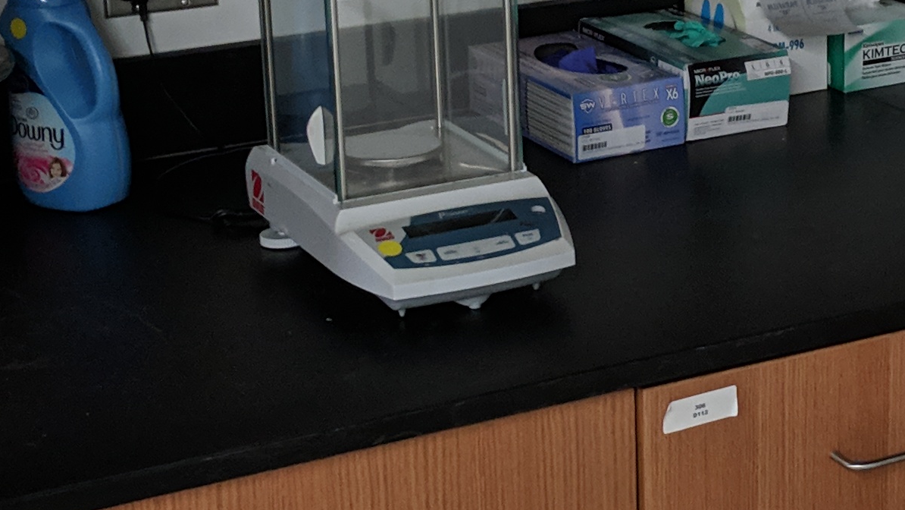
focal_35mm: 96
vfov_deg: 12.6
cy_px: 90
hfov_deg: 22.0
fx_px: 2304
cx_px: 696
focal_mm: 4.67
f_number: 2
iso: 504
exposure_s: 1/60
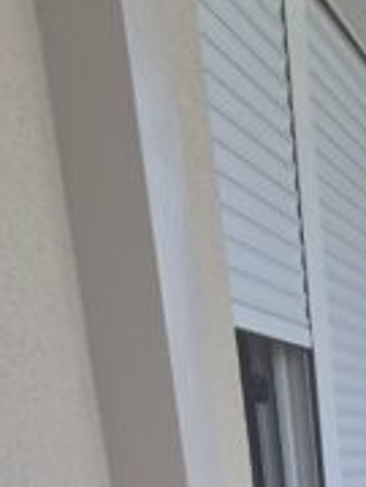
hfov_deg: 17.9
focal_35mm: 74
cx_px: 537
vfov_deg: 17.2
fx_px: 1043
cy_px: 1028
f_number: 2.2
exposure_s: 1/780
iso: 40
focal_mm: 1.74
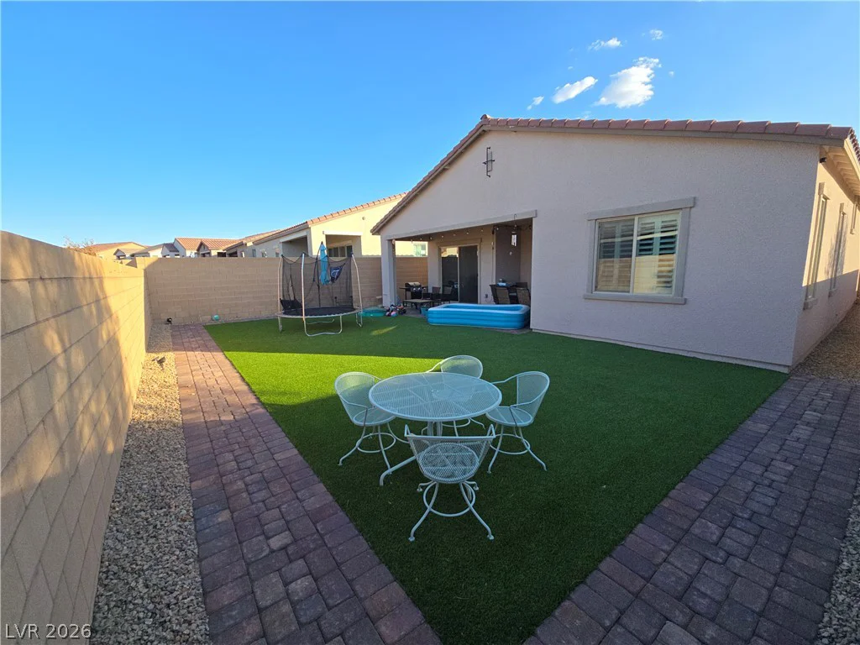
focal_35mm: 13
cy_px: 322
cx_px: 430
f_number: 2.2
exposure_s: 1/730
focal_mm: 2.2
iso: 50
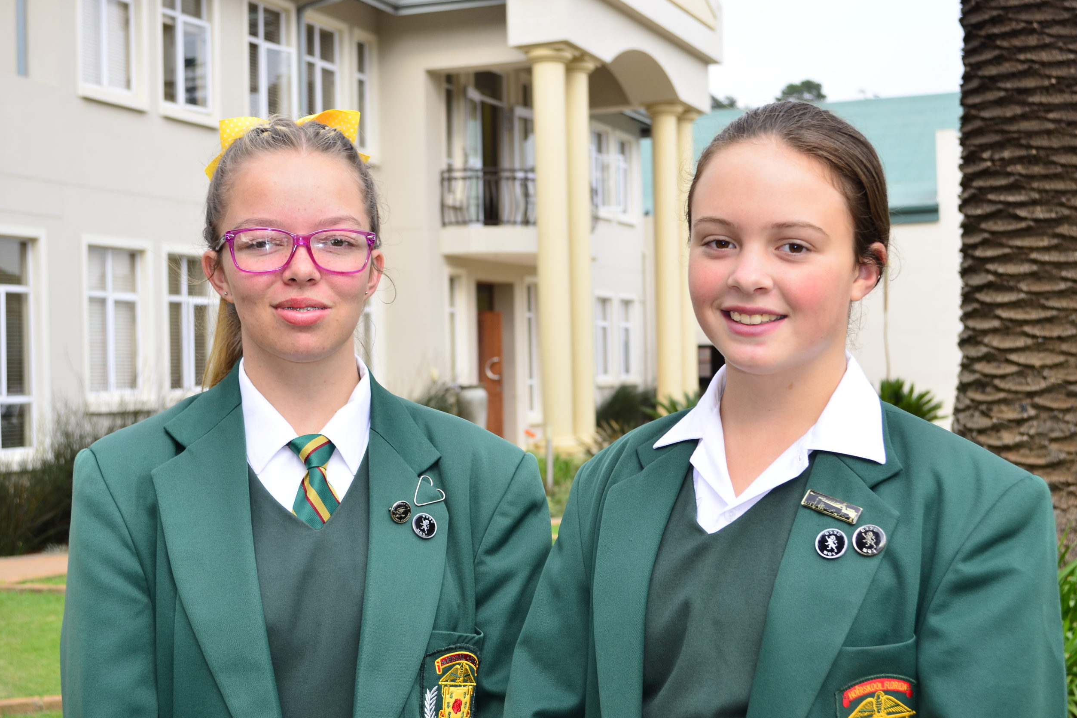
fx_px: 1601
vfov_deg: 25.3
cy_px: 363
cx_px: 540
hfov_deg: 37.2
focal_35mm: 54
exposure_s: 1/200
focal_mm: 35
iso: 200
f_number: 6.3
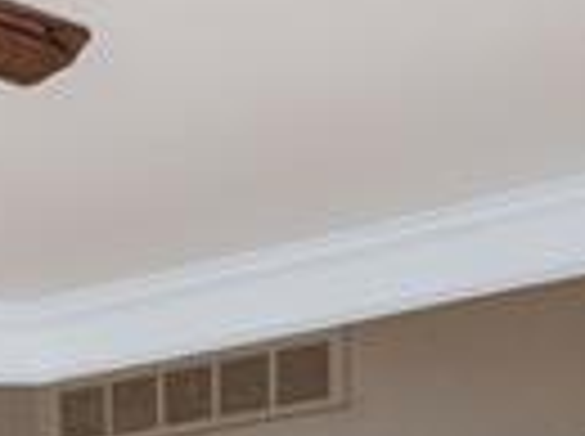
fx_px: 1923
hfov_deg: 15.8
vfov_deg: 11.7
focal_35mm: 114
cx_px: -320
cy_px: 841
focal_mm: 10
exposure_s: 1/125
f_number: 7.1
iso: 500
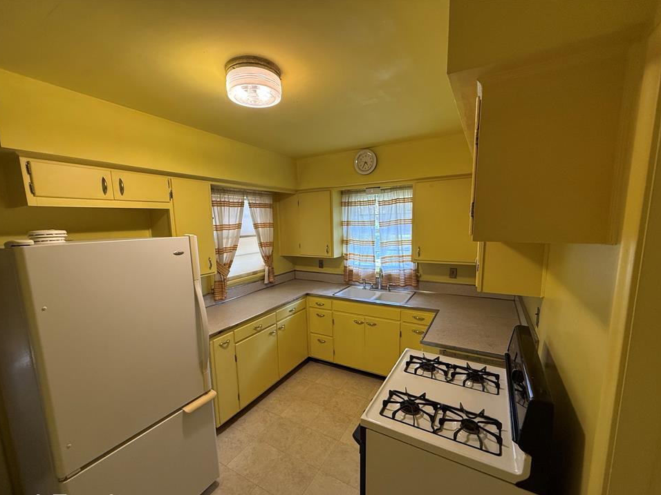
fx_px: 286
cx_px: 324
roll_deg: +1.1
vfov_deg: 81.7
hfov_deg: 98.2
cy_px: 263
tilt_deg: -8.1
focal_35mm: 15
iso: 320
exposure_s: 1/120
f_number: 2.2
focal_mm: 2.22
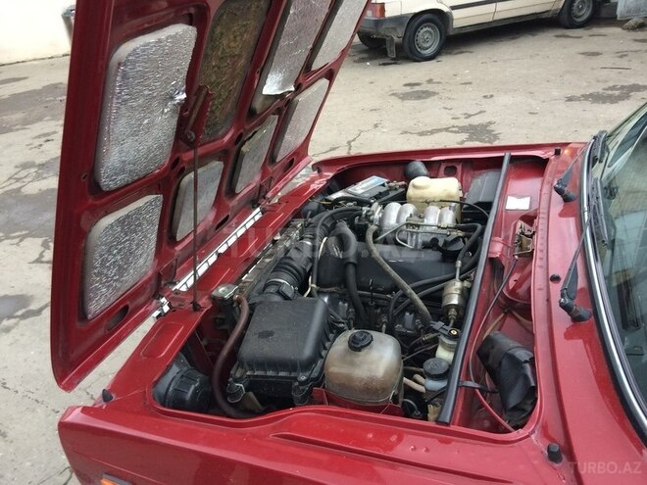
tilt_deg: -29.9
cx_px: 324
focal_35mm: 29
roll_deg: +7.2
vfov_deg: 48.2
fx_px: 542
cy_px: 242
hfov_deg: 61.7
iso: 100
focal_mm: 4.15
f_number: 2.2
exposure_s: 1/33
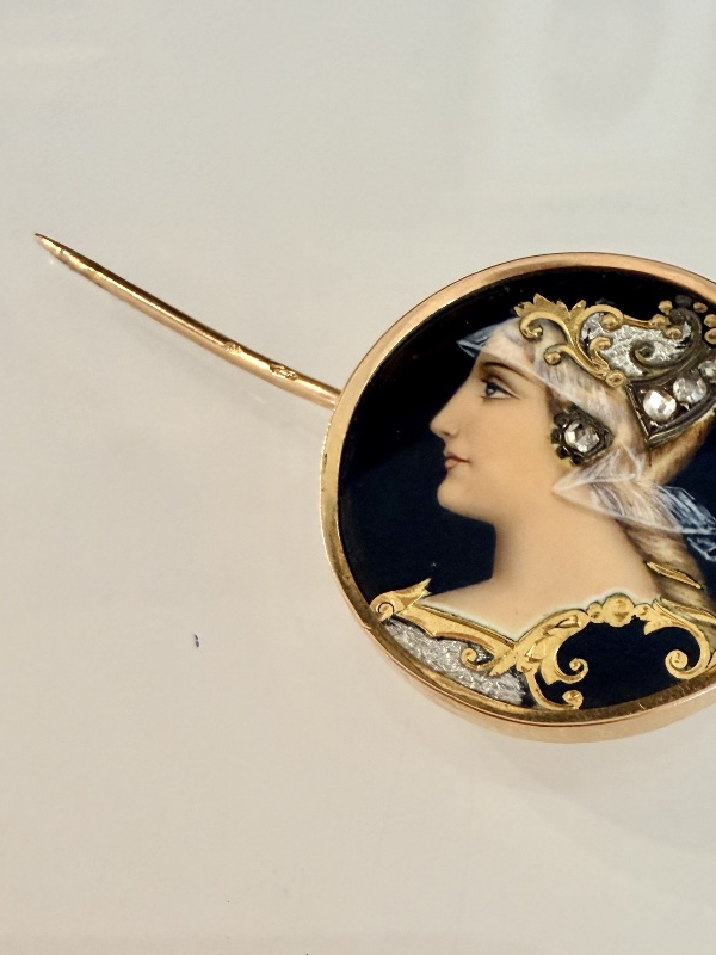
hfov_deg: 39.4
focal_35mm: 36
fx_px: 993
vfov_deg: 50.2
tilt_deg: -68.1
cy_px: 657
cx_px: 445
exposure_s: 1/50
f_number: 2.2
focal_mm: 2.22
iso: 250
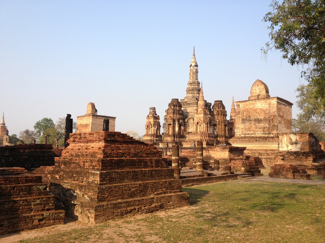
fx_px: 329
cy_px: 122
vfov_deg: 40.7
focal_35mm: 35
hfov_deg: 52.6
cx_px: 162
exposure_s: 1/717
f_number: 2.4
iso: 50
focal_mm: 4.28
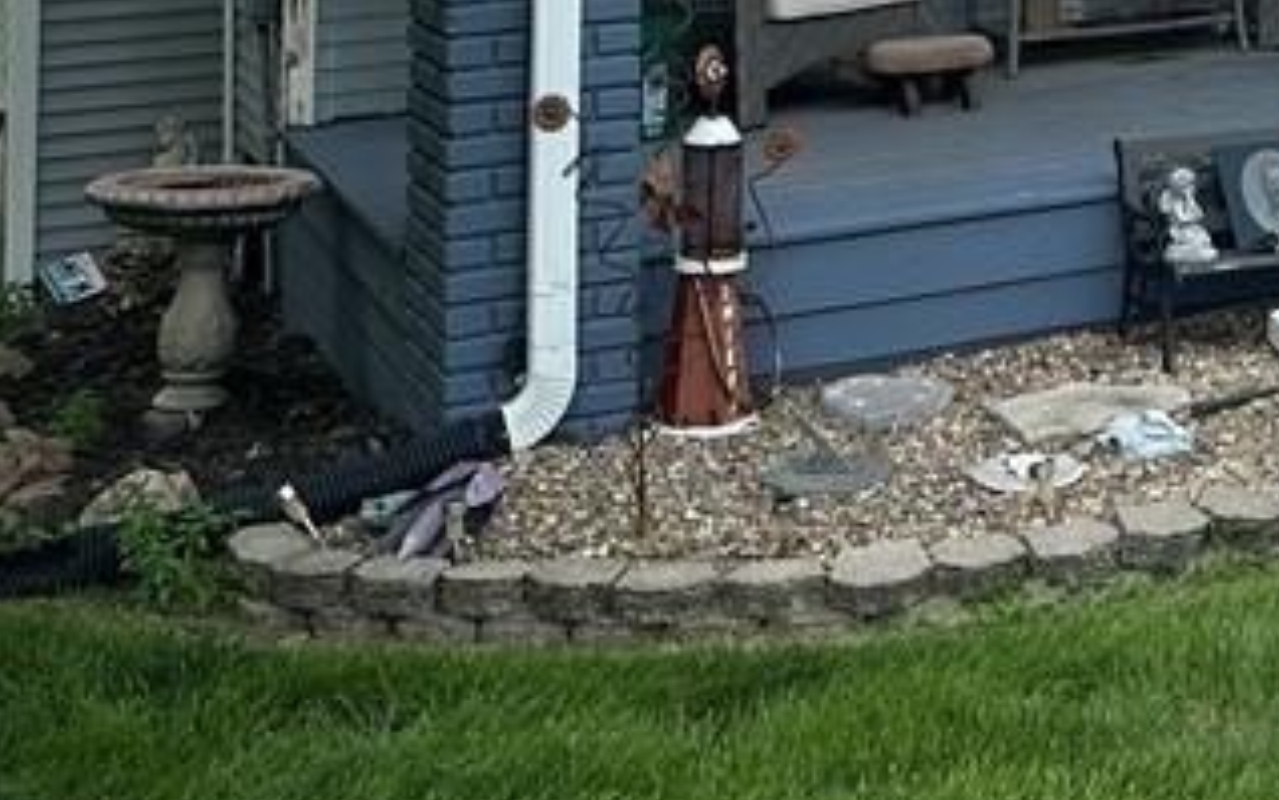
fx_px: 2859
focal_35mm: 82
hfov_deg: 23.4
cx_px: 1468
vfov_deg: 14.2
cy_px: -619
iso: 80
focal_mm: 6.86
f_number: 1.78
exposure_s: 1/2525
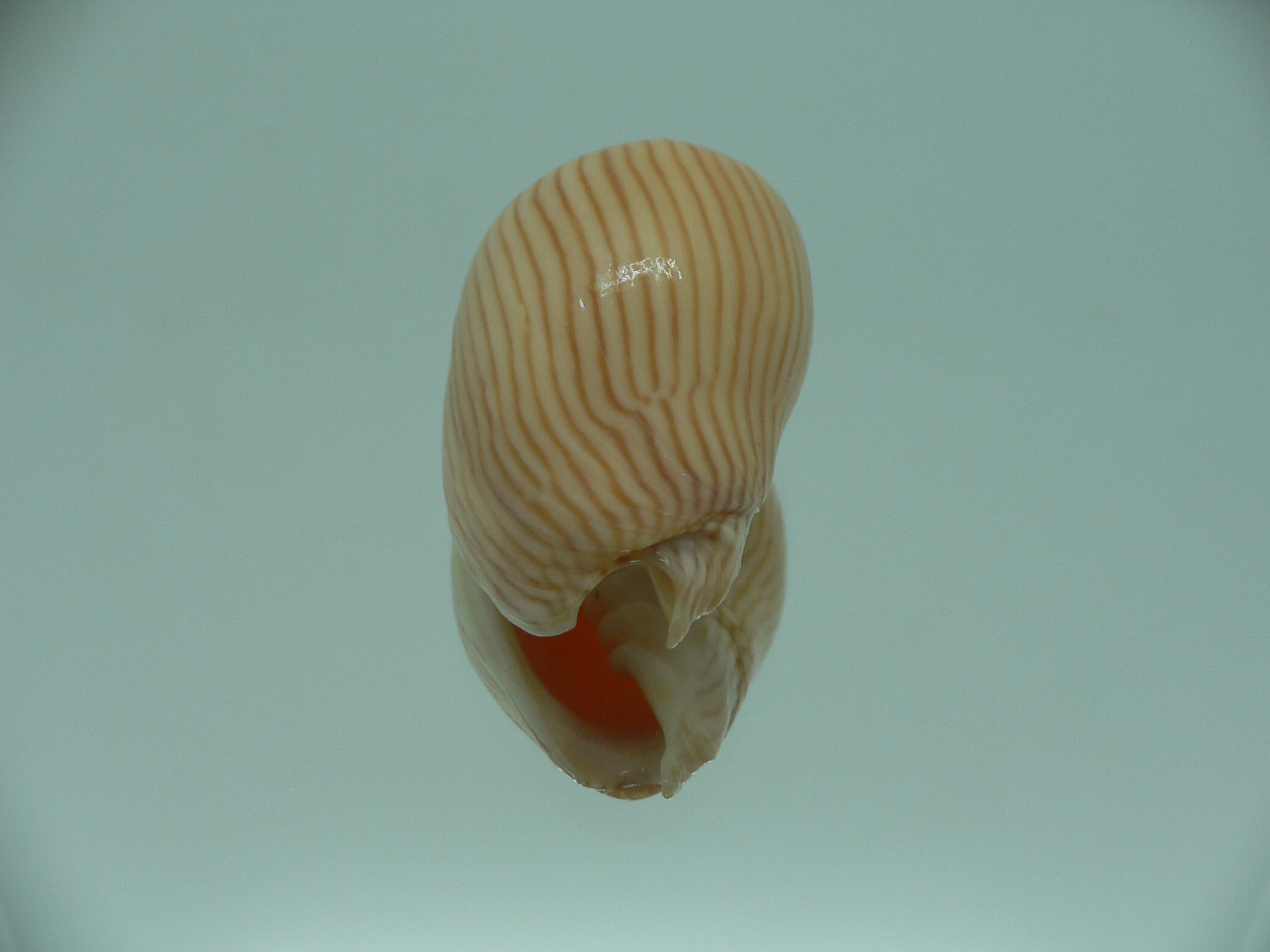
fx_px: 1284
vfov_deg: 40.7
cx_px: 635
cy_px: 476
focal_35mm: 35
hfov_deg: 52.6
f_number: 2.8
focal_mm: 4.6
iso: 80
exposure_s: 1/80
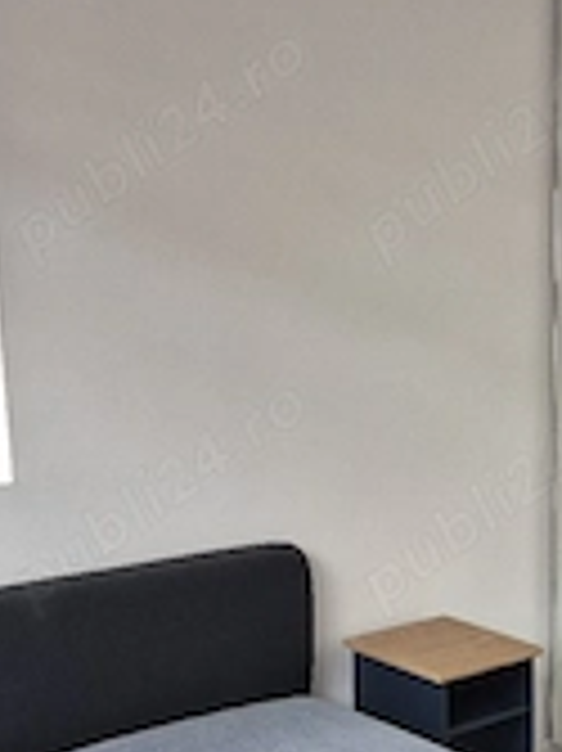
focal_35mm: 55
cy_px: 549
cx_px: 598
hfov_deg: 24.9
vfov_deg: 34.3
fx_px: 1192
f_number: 1.8
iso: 160
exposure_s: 1/100
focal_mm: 5.4
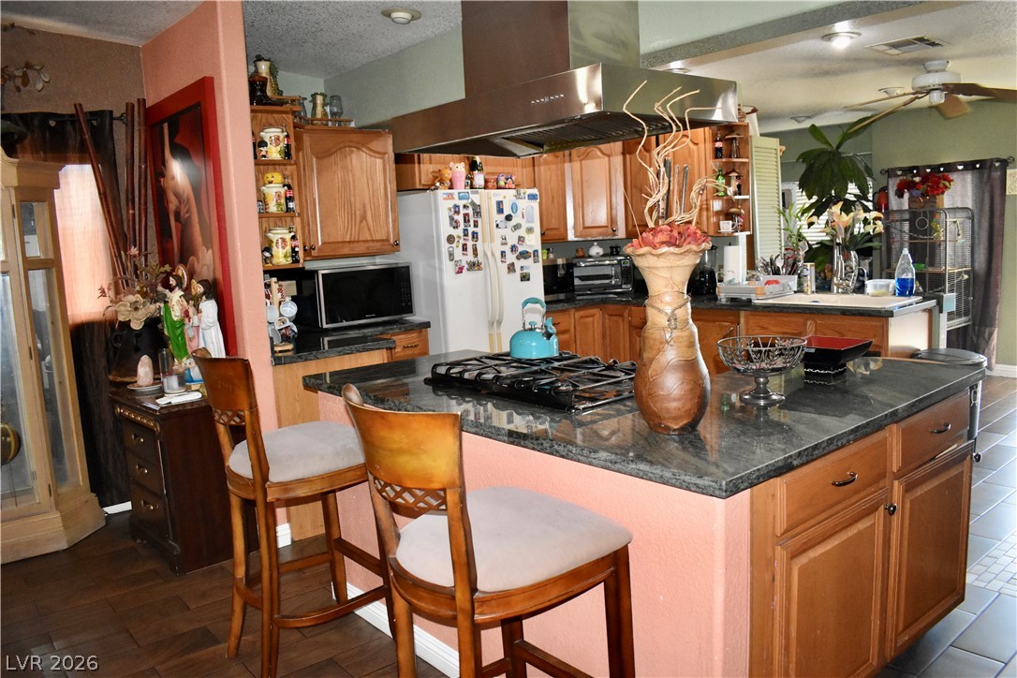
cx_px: 508
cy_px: 339
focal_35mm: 27
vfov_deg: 47.9
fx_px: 763
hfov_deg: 67.4
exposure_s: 1/60
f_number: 3.5
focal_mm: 18
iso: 3600
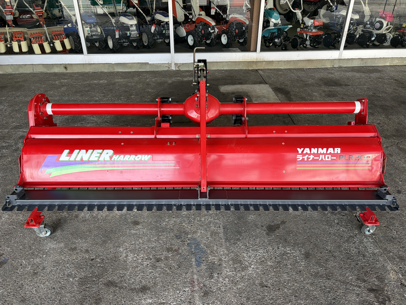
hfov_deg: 67.3
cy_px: 152
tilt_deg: -31.1
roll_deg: +0.1
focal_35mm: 26
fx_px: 305
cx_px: 203
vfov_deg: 53.1
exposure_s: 1/122
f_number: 1.6
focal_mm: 5.96
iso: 80
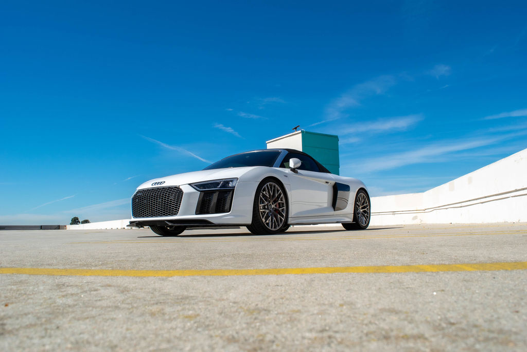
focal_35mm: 27
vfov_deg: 47.9
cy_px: 176
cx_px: 264
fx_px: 395
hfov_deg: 67.4
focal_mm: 18
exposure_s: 1/500
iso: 200
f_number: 11
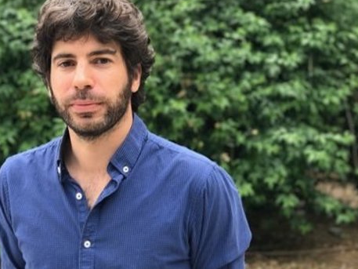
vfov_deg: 17.2
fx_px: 890
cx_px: 107
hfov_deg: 22.6
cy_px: 168
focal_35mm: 86
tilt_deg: -6.8
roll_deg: +1.4
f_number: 2.8
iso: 25
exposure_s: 1/50
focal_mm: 6.6
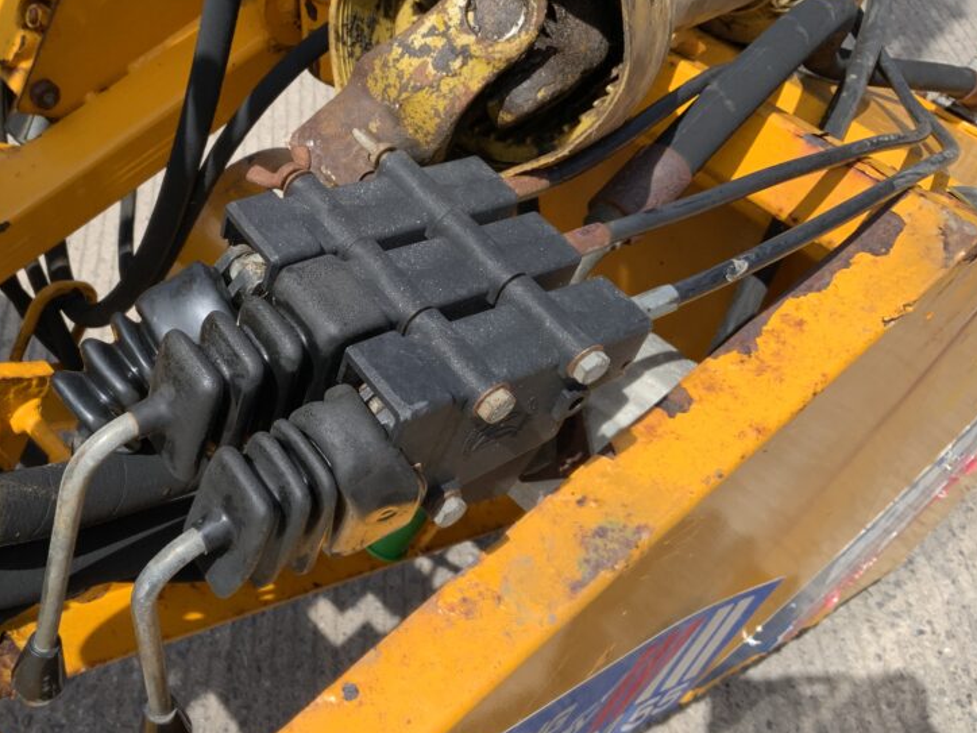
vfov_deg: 35.1
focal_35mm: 41
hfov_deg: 44.9
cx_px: 301
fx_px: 1157
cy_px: 355
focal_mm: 3
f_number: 1.8
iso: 16
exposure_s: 1/1221
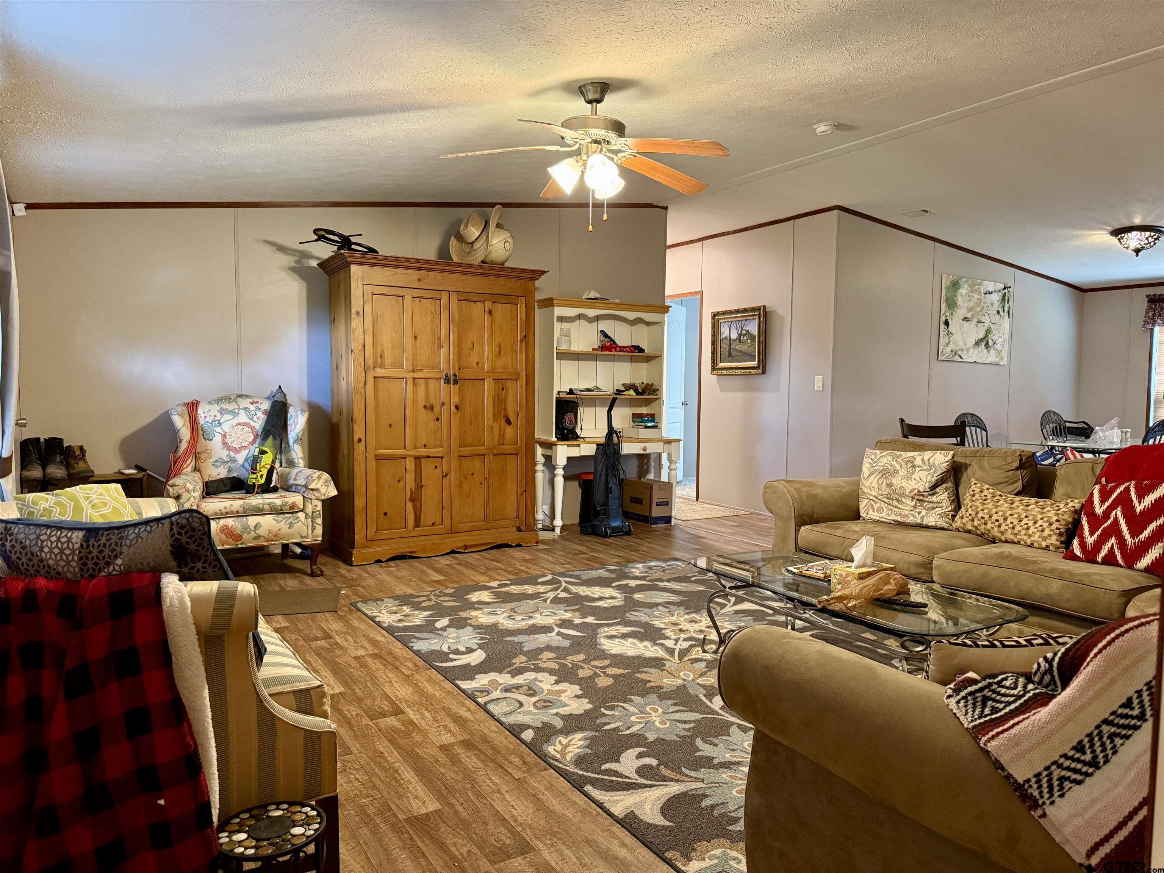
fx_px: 807
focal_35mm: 24
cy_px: 436
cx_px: 582
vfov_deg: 56.8
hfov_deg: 71.6
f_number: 1.78
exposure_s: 1/60
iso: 800
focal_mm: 6.76
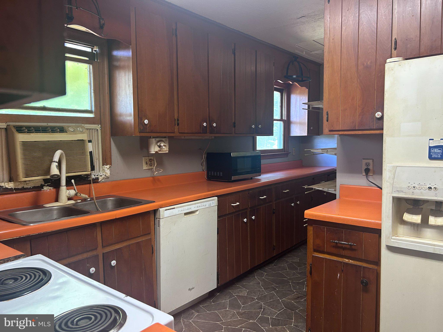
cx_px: 222
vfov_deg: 53.1
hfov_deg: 67.3
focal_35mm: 26
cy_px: 166
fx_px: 333
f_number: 1.5
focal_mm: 5.7
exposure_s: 1/60
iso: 160
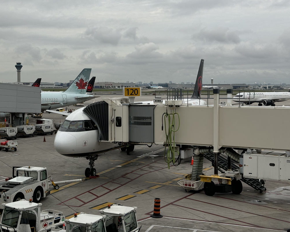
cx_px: 139
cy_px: 108
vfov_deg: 27.1
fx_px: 481
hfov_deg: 33.6
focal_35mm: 56
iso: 64
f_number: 1.78
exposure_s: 1/1637
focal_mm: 6.76
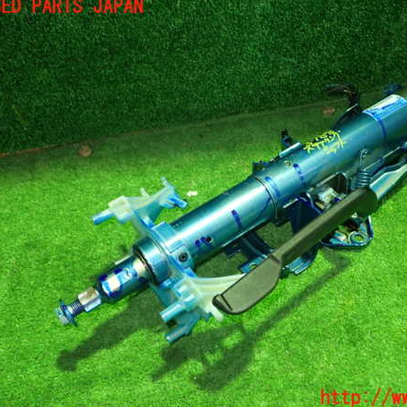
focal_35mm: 36
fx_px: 479
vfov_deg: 46.0
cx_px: 252
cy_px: 203
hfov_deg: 45.7
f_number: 2.3
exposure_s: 1/25
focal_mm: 5.4
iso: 800
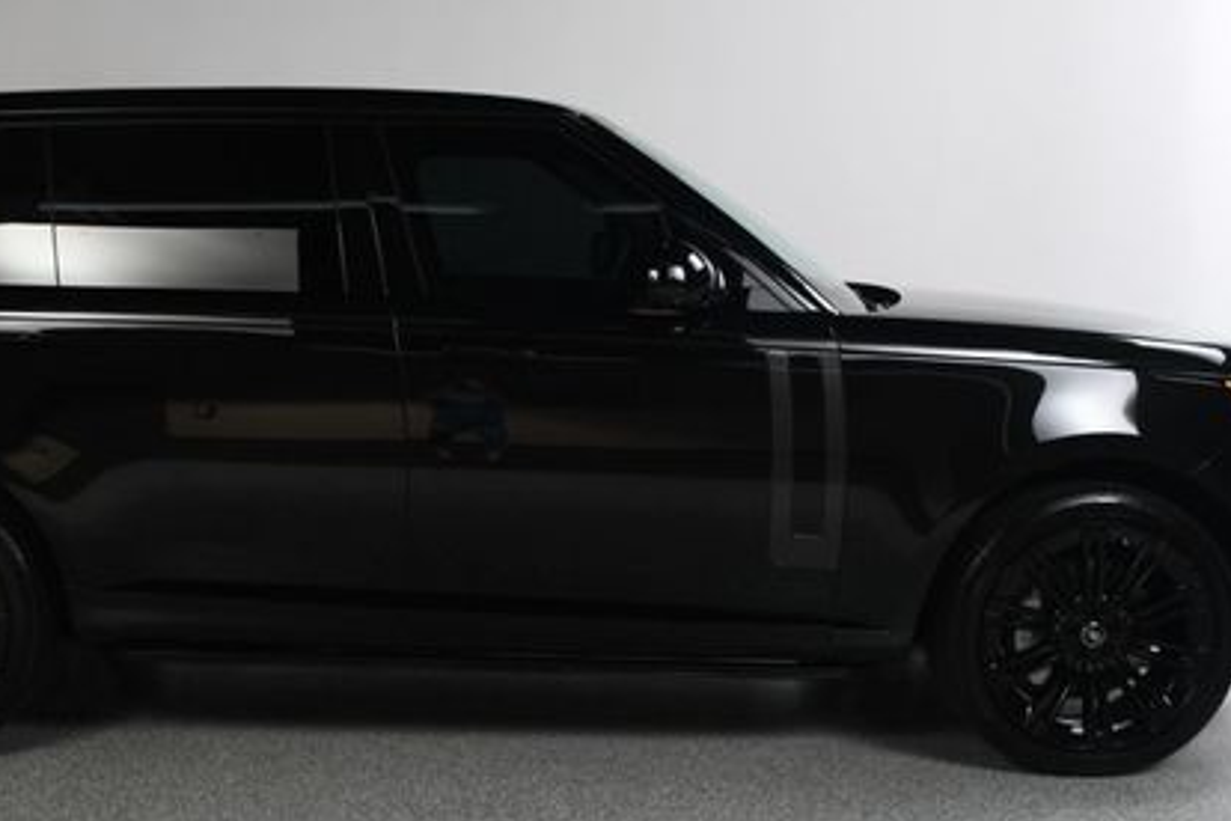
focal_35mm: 51
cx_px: 437
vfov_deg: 26.5
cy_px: 437
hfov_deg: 38.6
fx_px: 1744
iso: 100
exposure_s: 1/160
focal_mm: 22
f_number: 10
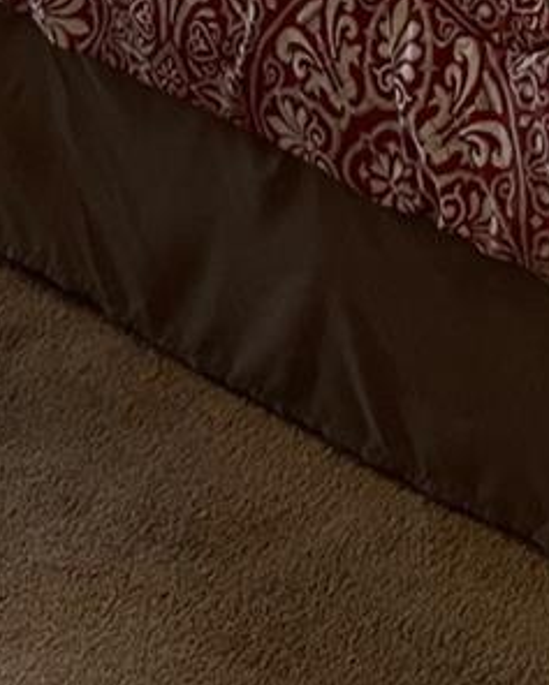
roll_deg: -0.8
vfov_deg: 15.4
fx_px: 2091
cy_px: -627
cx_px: 920
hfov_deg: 13.7
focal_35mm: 103
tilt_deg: -9.9
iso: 160
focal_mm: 5.1
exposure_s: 1/60
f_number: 1.6
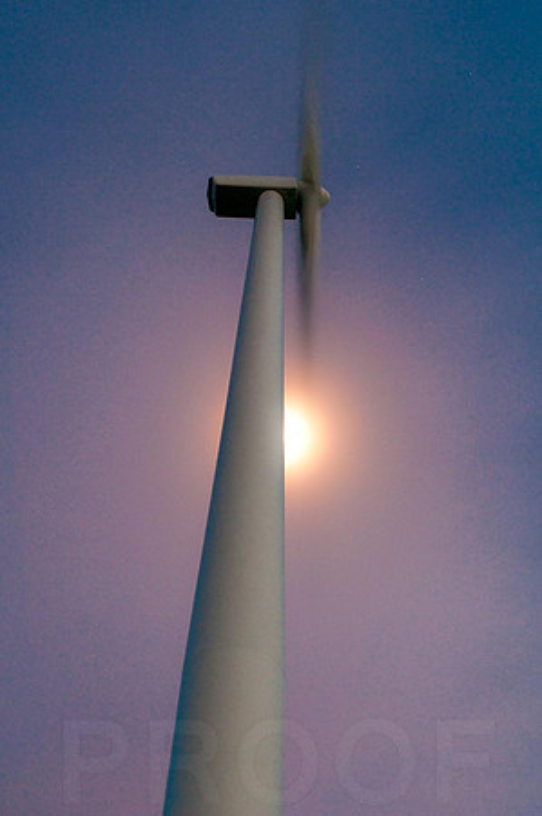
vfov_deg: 53.2
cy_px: 408
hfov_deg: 36.8
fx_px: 815
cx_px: 271
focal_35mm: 36
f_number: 8
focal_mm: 24
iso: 200
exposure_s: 8
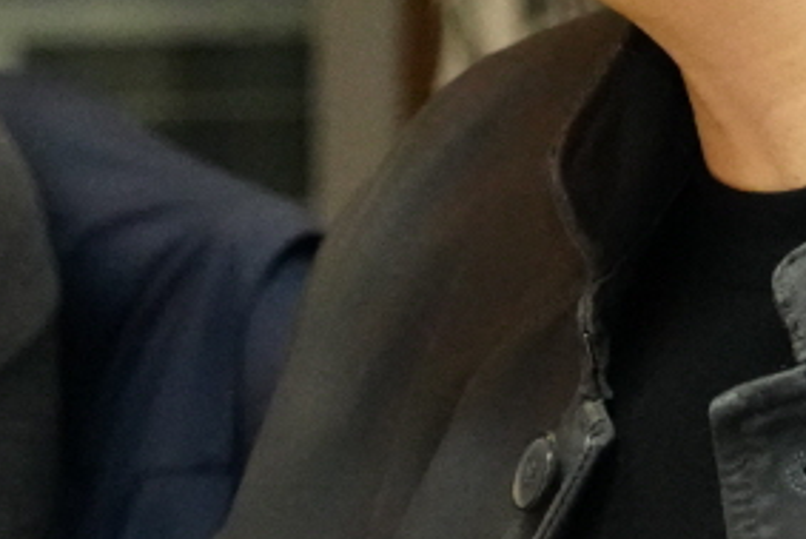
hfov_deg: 6.0
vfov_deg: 4.0
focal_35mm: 343
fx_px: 7683
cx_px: -125
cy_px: 371
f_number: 4
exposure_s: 1/125
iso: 8000
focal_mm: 54
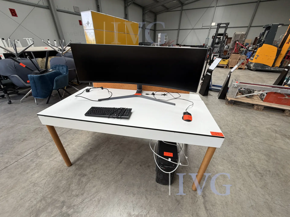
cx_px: 145
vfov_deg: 85.7
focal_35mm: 14
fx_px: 117
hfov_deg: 102.1
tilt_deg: -28.8
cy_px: 108
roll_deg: -0.2
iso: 125
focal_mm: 2.22
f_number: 2.2
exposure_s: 1/121
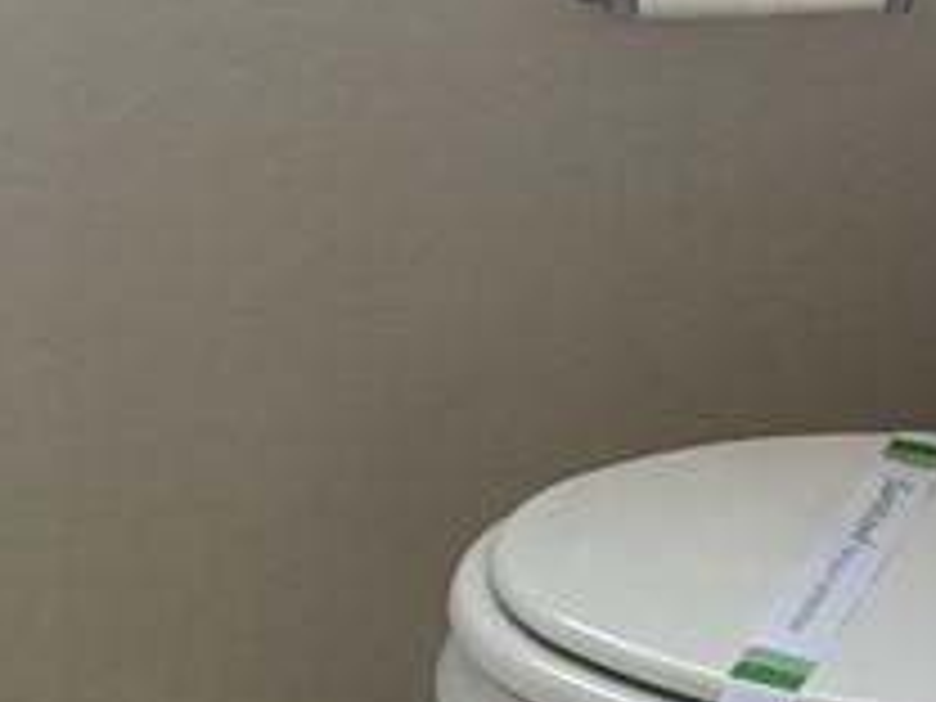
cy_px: 554
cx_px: 554
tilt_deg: -28.3
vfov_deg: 11.5
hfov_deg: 15.4
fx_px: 3461
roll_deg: -4.9
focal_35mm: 128
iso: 125
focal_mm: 5.96
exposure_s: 1/104
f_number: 1.6
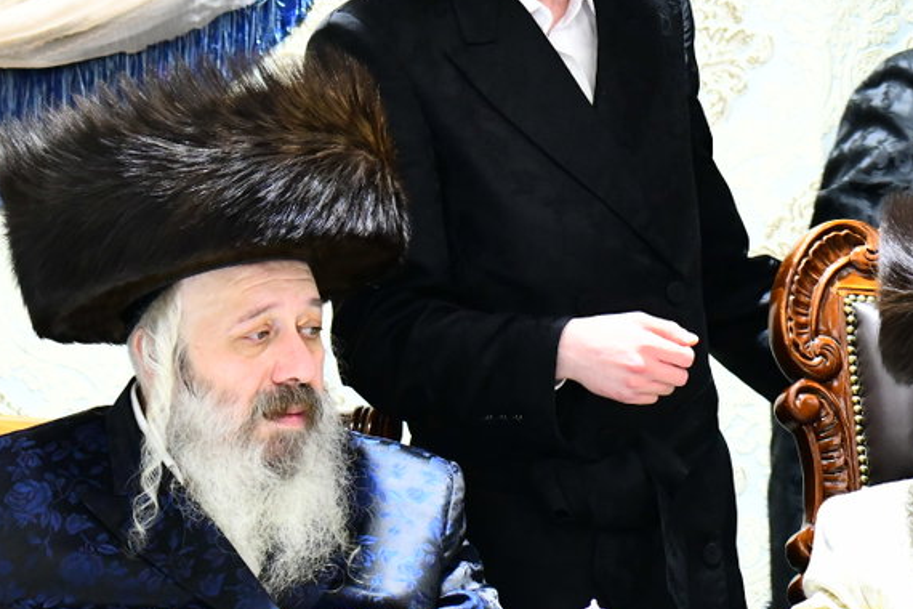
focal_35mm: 516
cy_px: 393
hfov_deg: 4.0
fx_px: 13085
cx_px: 1107
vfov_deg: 2.7
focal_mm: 210
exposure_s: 1/160
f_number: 5.6
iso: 5000
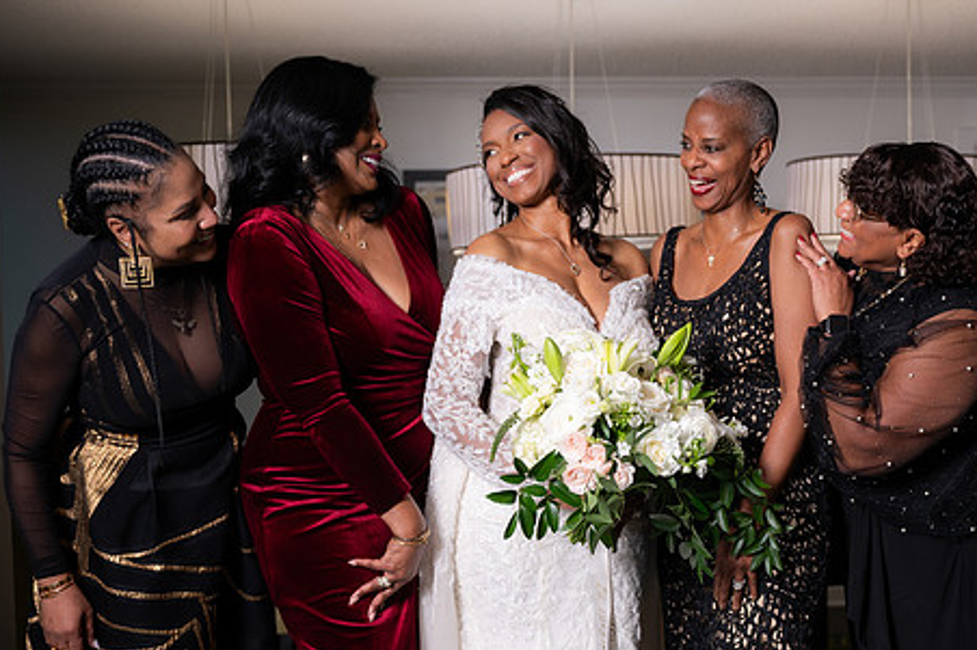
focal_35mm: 54
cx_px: 655
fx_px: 1465
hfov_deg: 36.5
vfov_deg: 24.9
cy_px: 448
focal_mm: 37
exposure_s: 1/250
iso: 500
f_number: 2.8
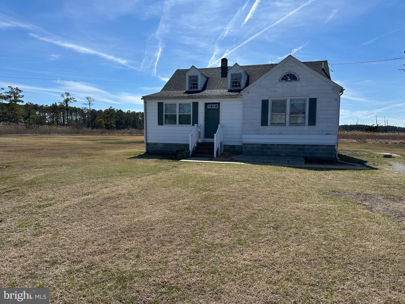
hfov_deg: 71.6
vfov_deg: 56.8
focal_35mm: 24
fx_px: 281
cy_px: 152
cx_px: 202
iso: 80
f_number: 1.78
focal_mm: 6.86
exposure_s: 1/6211
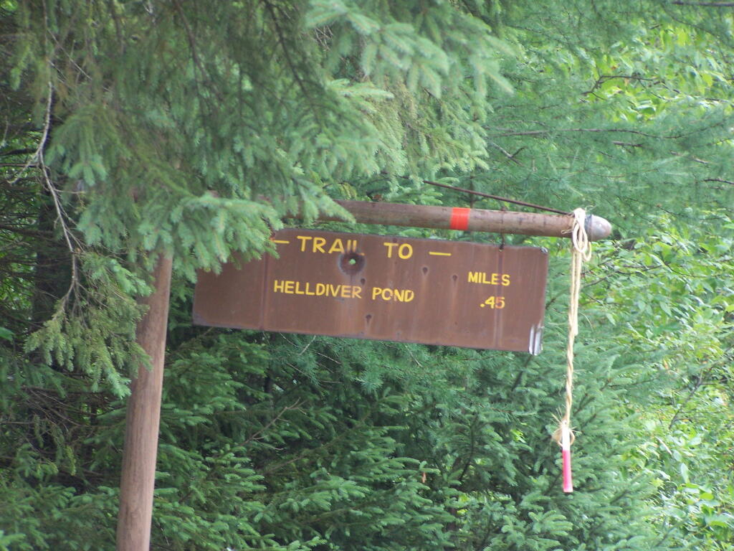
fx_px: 4008
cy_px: 276
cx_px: 367
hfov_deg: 10.5
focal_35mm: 189
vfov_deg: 7.9
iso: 140
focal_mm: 31.3
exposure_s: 1/80
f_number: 3.2
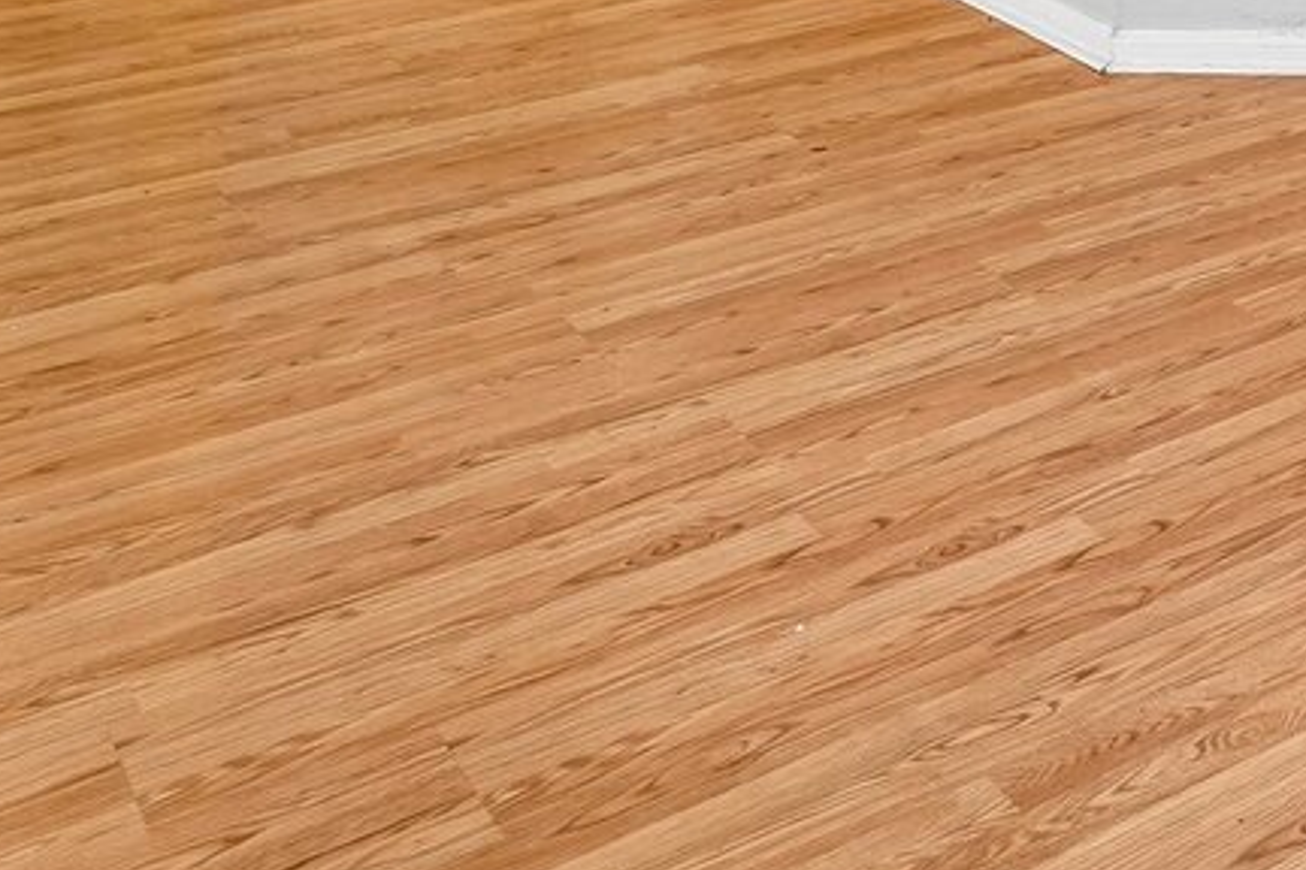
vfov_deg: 18.1
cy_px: -625
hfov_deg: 27.0
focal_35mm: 62
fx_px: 2245
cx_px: 1723
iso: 400
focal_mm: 16.5
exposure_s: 1/6
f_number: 8
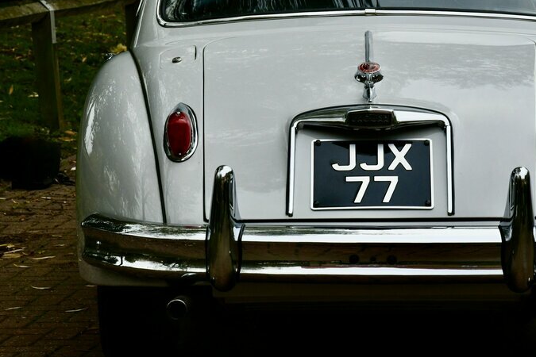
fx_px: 2516
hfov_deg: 12.1
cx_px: 349
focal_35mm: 169
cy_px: 133
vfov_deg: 8.1
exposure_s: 1/500
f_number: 11
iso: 1250
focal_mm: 95
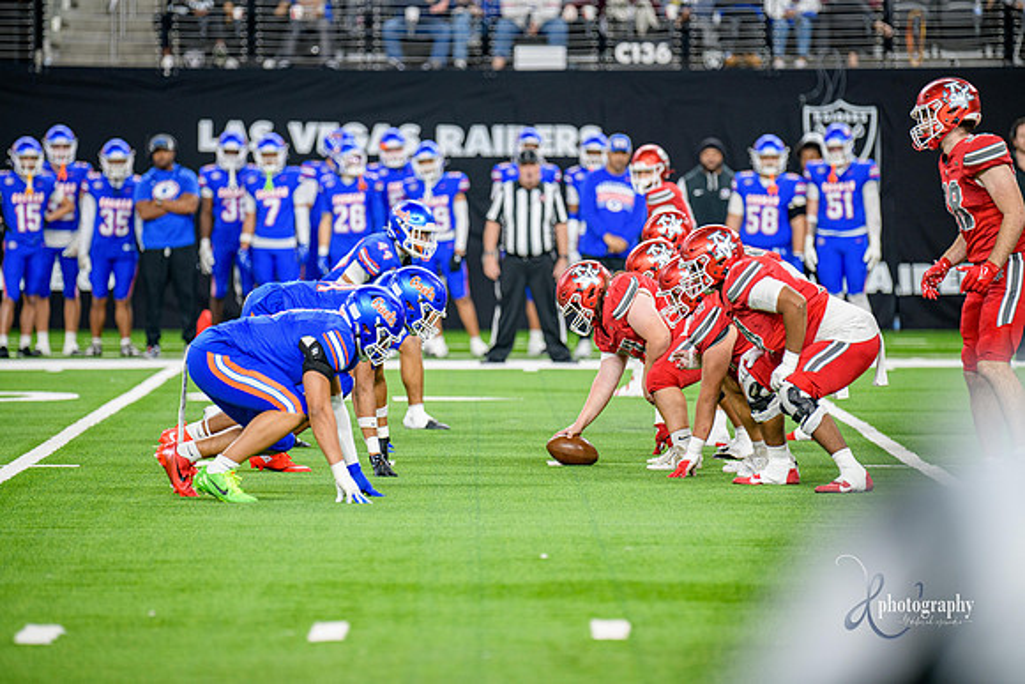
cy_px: 342
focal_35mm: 240
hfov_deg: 8.6
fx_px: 6835
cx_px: 512
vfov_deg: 5.7
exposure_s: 1/400
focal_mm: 240
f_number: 2.8
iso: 1000
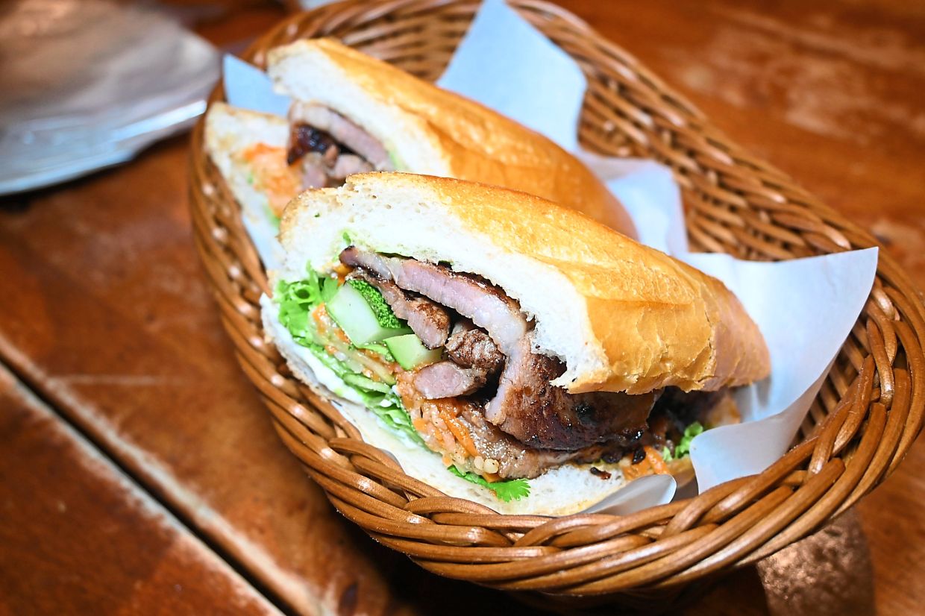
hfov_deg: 56.2
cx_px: 462
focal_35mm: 34
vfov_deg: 39.1
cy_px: 308
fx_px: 867
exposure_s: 1/125
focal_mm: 22.5
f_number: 4
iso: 640
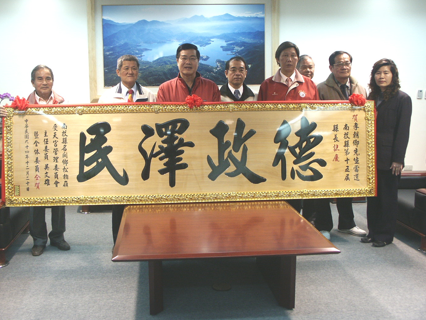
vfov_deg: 37.7
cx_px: 194
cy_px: 138
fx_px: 468
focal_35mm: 38
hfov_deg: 48.9
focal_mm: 8.62
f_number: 2.8
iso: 125
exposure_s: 1/45
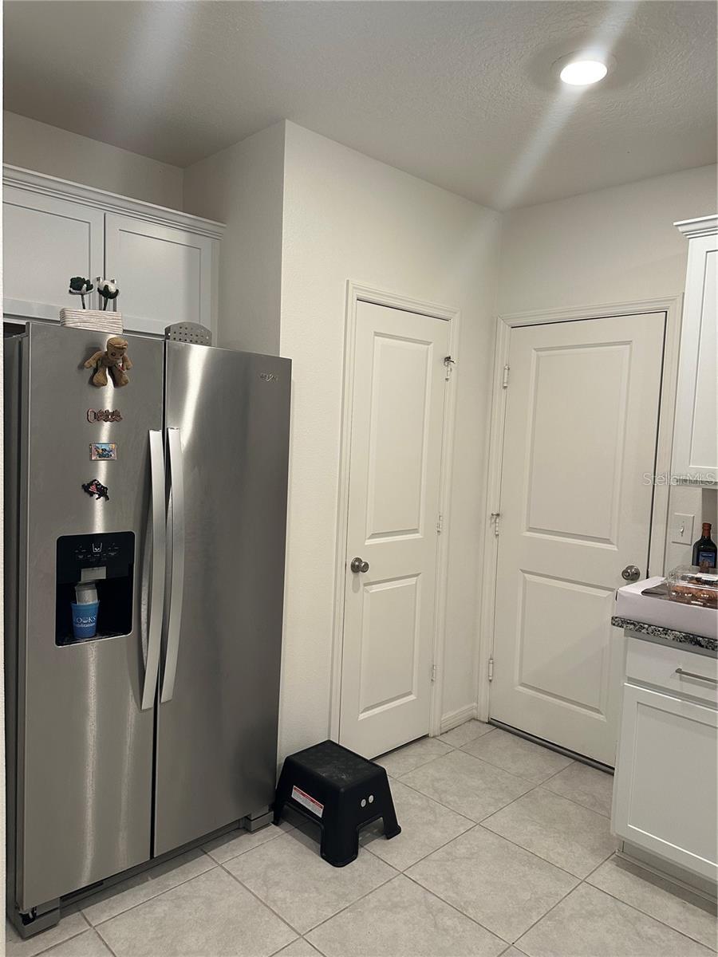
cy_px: 478
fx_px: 664
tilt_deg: -2.8
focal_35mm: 24
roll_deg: -3.7
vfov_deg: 71.6
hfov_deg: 56.8
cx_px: 359
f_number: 1.78
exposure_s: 1/120
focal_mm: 6.86
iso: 200
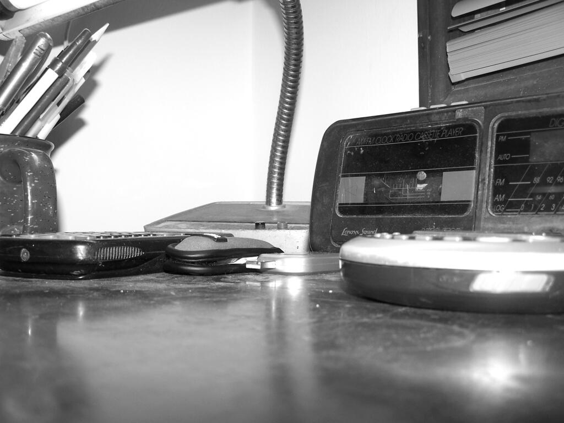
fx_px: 619
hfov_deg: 49.0
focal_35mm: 38
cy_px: 212
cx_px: 282
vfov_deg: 37.7
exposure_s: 1/60
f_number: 2.8
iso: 80
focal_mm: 6.3
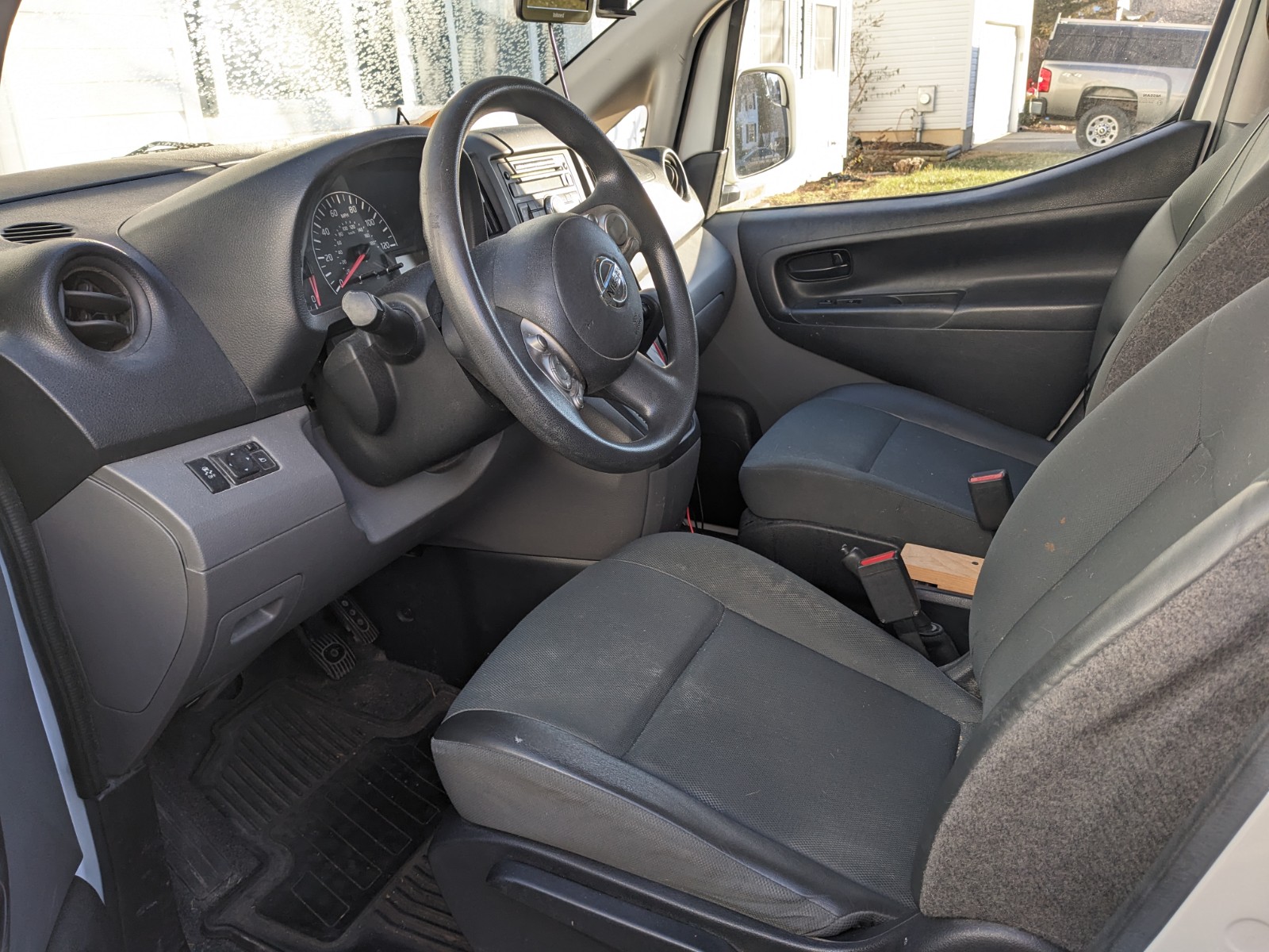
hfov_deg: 65.3
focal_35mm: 27
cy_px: 476
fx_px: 990
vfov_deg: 51.4
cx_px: 634
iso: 43
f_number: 1.73
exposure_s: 1/213
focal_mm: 4.38
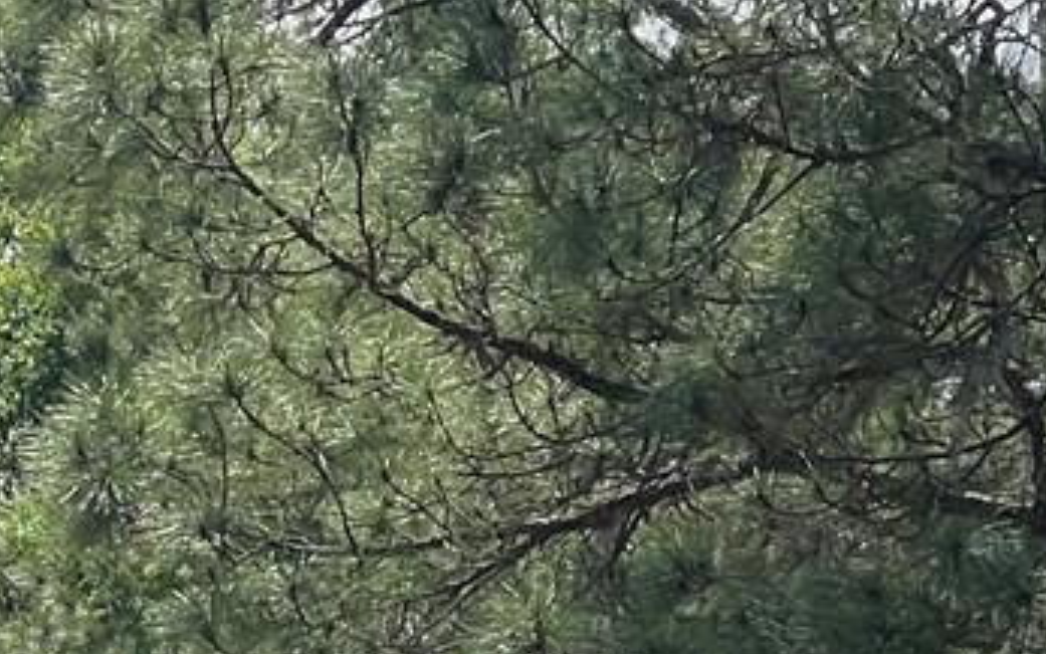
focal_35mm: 313
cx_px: -78
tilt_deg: -4.3
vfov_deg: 4.1
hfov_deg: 6.7
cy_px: 1540
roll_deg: -1.5
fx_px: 8924
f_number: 2.2
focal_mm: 7.5
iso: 20
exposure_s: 1/927
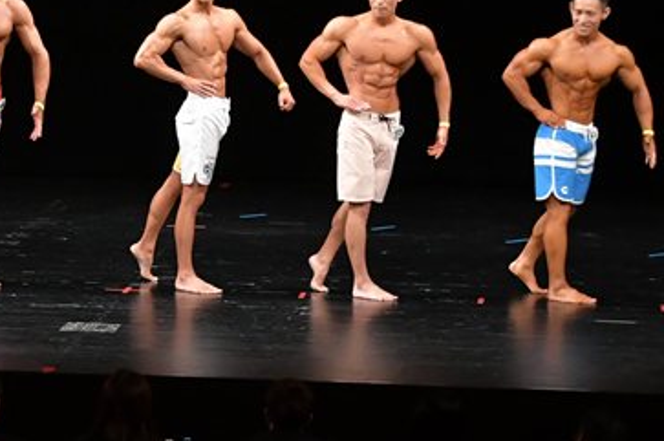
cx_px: 70
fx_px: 4605
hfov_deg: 8.2
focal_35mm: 250
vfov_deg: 5.5
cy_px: 159
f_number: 5.6
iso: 3200
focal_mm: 78
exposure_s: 1/400
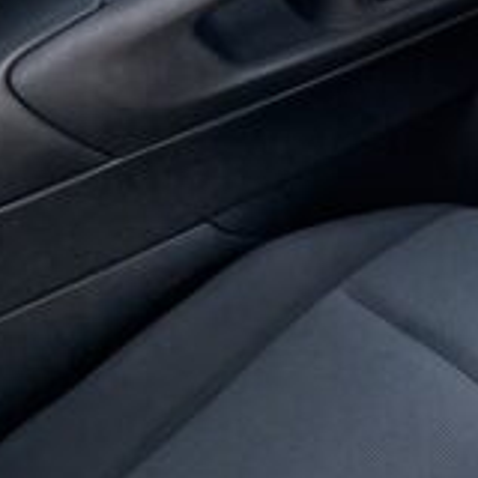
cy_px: 12
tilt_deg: -29.9
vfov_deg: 16.7
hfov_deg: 14.7
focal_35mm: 102
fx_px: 1594
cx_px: 887
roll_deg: +10.9
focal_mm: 6.76
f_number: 1.78
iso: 200
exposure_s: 1/176
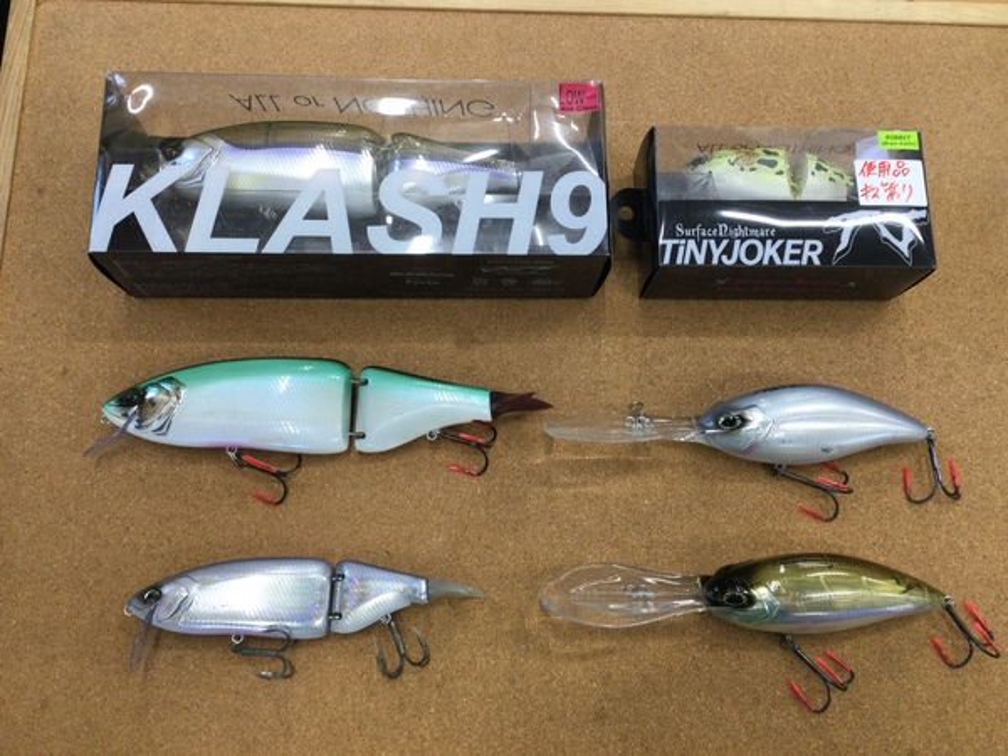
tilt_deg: -76.7
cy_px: 378
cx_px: 504
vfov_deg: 45.4
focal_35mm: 31
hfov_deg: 58.4
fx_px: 903
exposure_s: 1/30
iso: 32
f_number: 2.4
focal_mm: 3.3
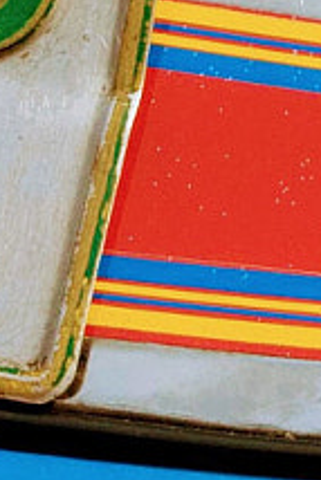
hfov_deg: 1.4
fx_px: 13459
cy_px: 754
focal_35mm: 1008
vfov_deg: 2.0
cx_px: -645
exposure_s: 1/640
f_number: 6.3
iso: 160
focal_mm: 90
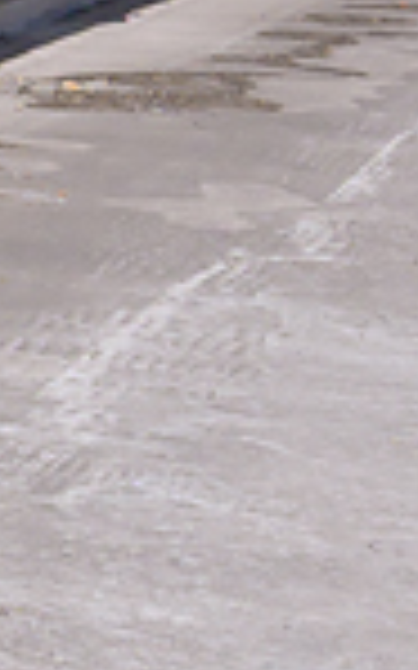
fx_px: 4619
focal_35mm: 253
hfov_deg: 4.5
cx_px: -1582
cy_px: -225
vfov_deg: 8.2
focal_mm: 20.5
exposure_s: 1/350
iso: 200
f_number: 11
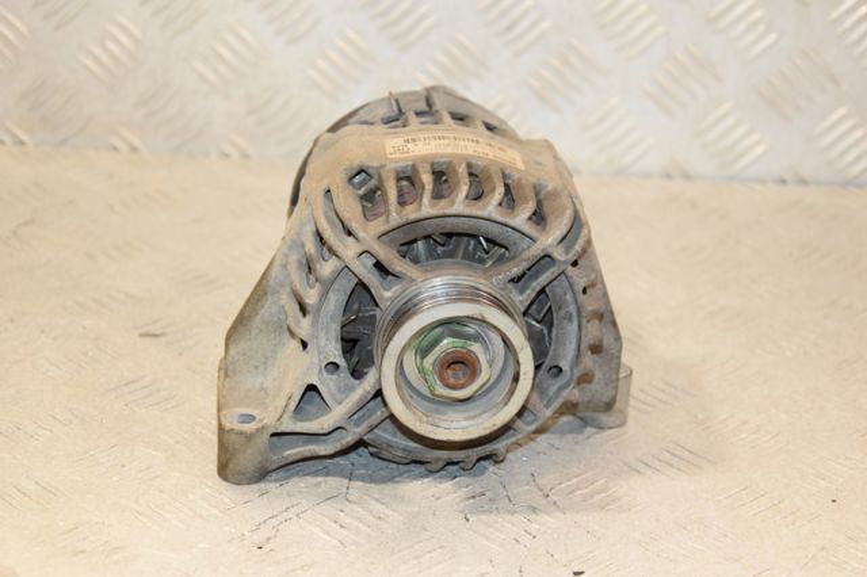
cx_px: 434
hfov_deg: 23.4
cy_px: 288
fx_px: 2094
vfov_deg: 15.7
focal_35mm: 87
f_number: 5.6
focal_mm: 58
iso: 1600
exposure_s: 1/160
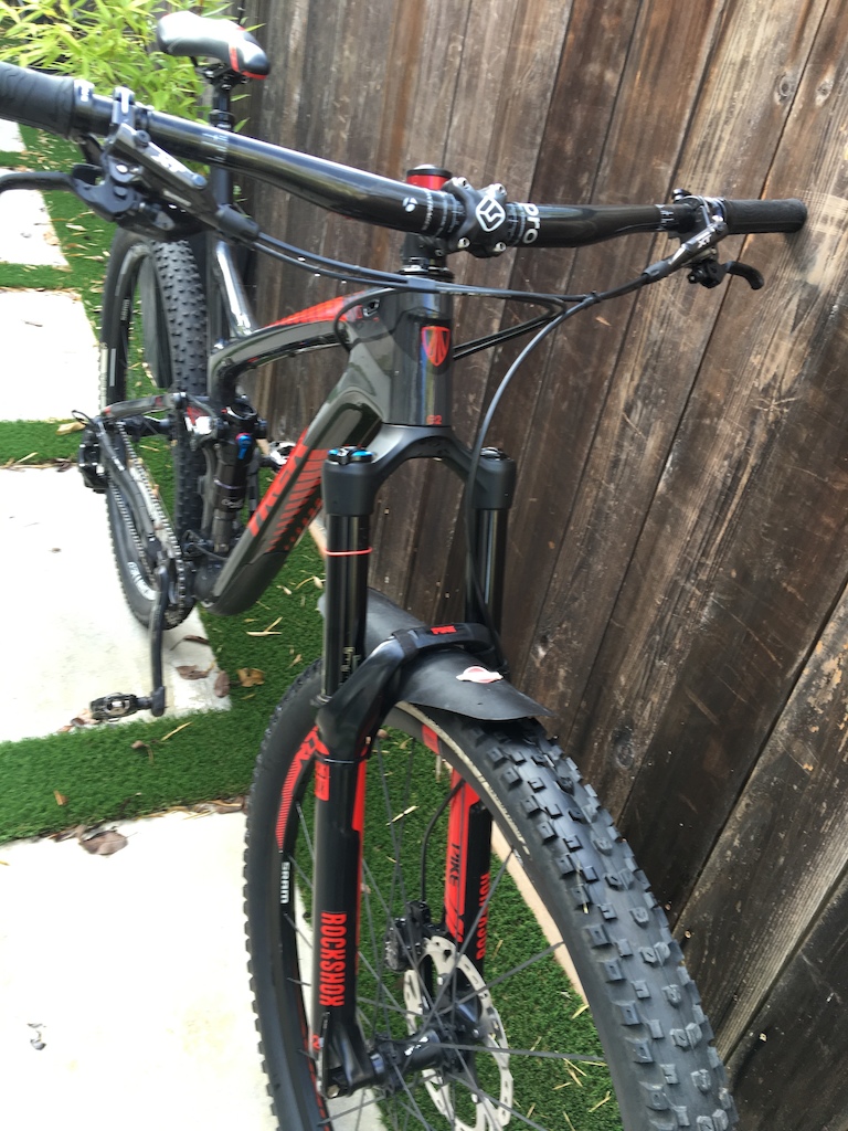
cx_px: 424
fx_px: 947
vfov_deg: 61.7
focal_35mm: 29
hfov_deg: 48.2
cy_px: 566
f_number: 2.2
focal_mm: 4.15
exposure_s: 1/60
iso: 32
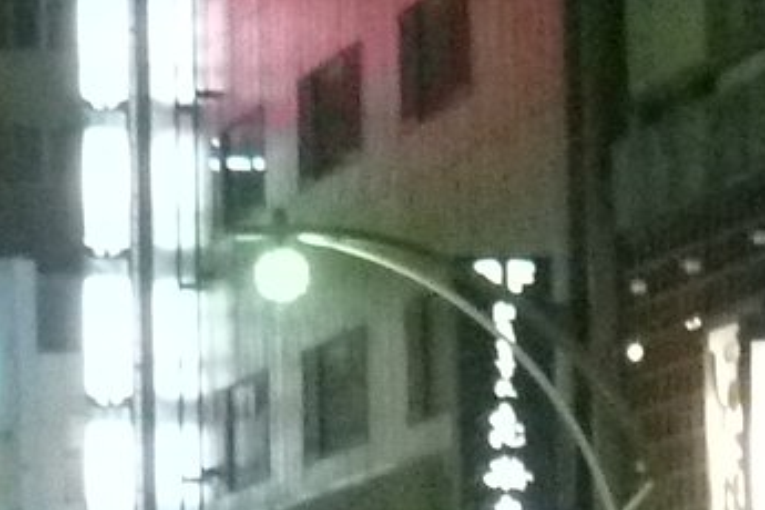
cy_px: 244
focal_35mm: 272
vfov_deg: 5.1
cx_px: 191
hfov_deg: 7.6
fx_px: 5780
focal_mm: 7.8
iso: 800
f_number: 3.7
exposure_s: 1/10
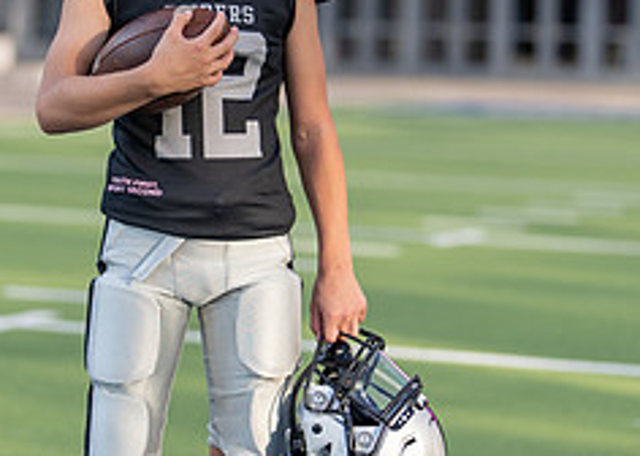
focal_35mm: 147
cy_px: 207
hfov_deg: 13.7
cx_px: 223
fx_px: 2669
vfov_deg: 9.8
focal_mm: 50
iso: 100
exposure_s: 1/2000
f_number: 1.2
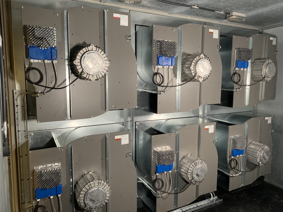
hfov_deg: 67.3
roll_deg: -0.8
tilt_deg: -4.7
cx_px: 142
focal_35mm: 26
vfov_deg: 53.1
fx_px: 213
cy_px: 106
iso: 250
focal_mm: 4.25
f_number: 1.8
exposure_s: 1/60
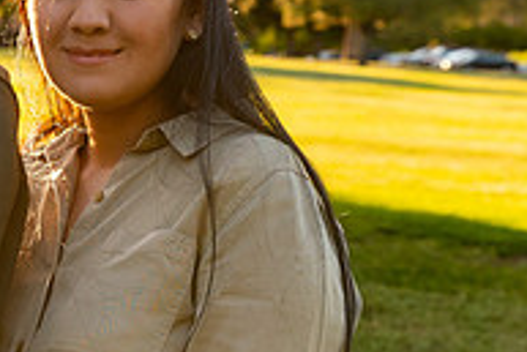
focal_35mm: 150
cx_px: -158
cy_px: 228
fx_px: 2197
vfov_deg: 9.2
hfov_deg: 13.2
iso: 200
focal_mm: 50
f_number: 5.6
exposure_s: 1/320
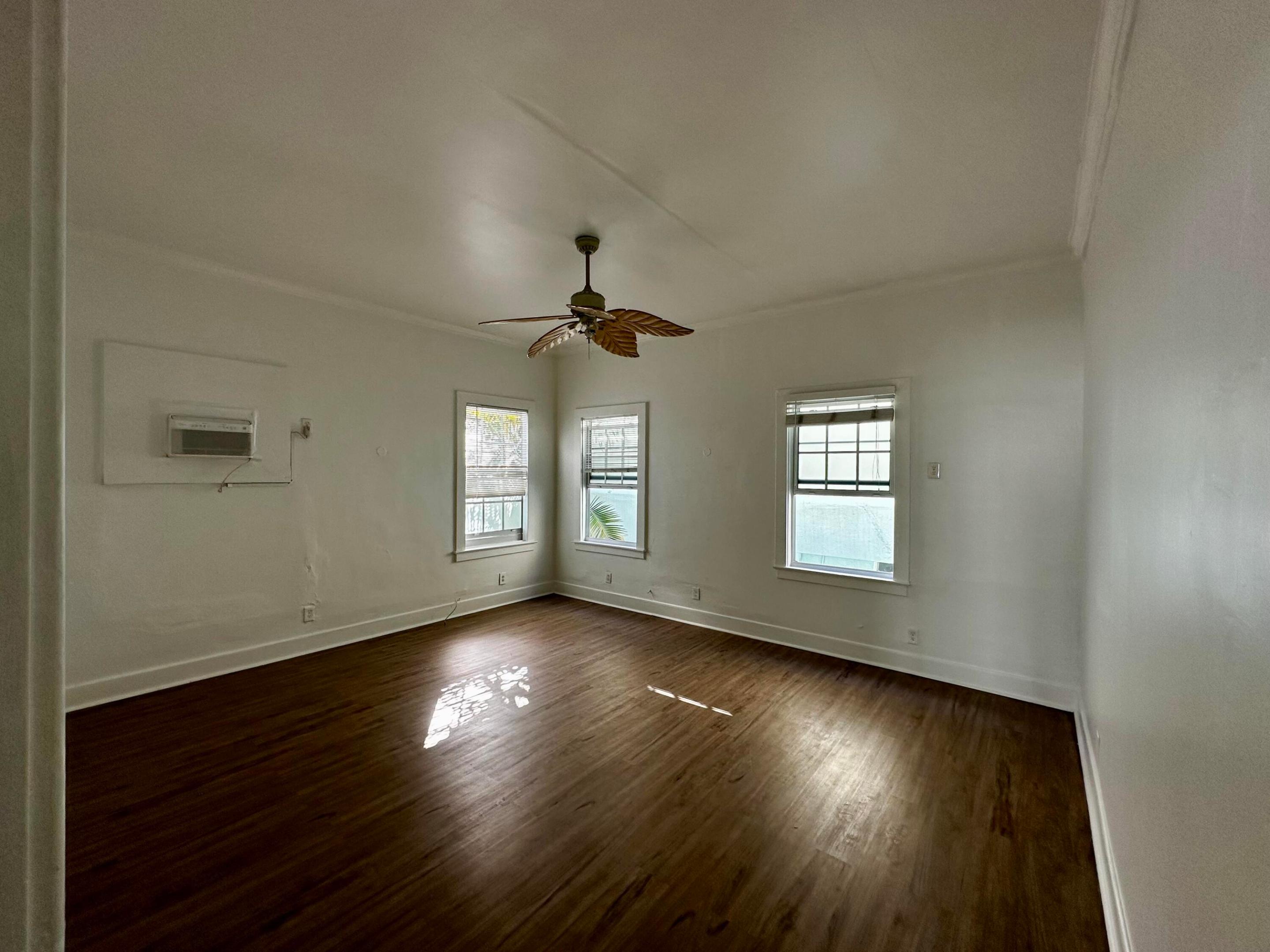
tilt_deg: +0.0
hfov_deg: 102.1
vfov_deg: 85.7
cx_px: 635
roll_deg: +0.4
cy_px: 476
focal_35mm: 14
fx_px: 514
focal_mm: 2.22
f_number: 2.2
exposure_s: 1/99
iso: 80
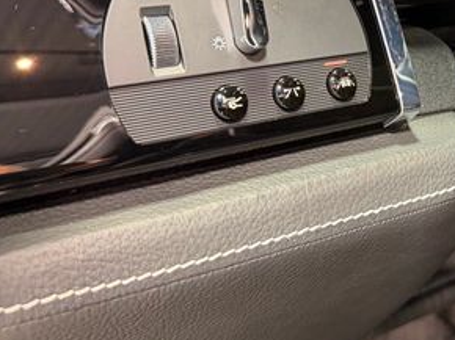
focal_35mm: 53
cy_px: 63
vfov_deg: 26.9
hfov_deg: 33.9
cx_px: 424
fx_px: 696
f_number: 1.78
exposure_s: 1/60
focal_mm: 6.76
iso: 500
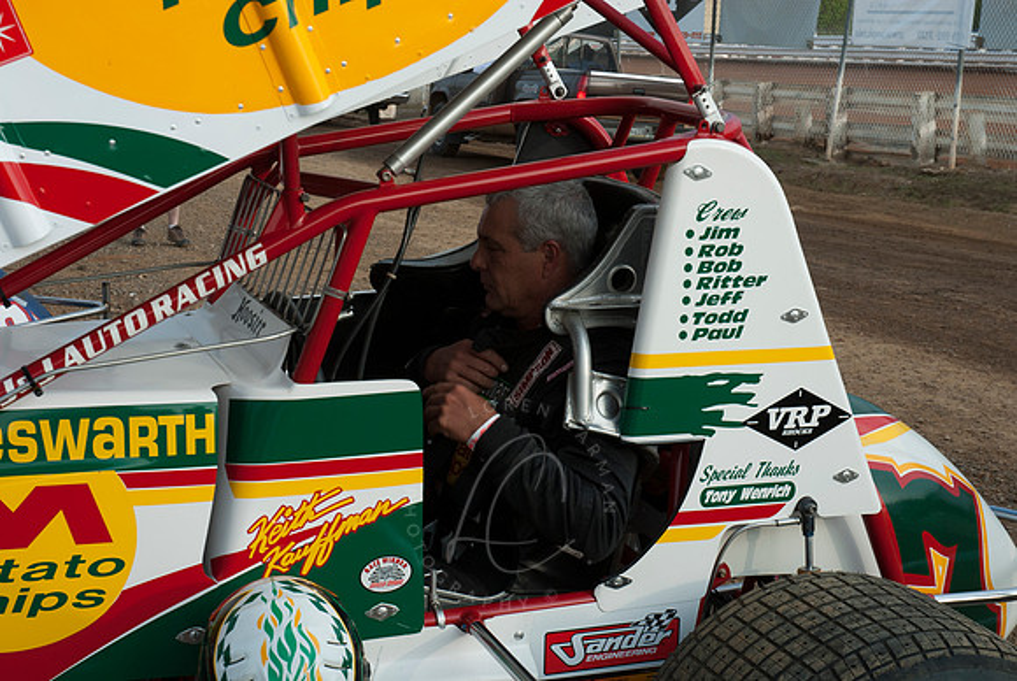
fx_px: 1697
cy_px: 340
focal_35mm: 60
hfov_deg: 33.4
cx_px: 508
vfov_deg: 22.7
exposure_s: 1/250
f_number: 8
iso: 250
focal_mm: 40
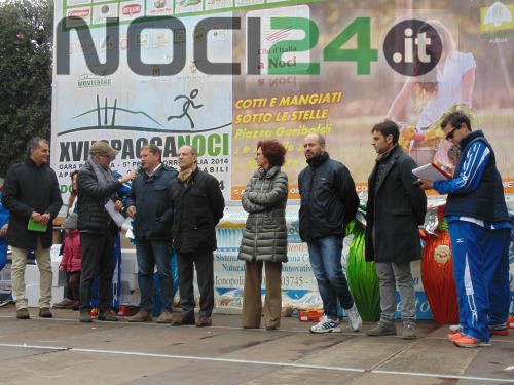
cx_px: 257
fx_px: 787
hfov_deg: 36.2
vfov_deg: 27.5
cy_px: 192
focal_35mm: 53
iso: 80
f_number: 3.9
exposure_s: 1/160
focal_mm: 9.5
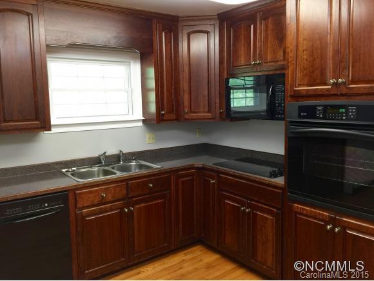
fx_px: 314
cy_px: 140
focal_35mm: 29
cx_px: 187
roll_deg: -0.4
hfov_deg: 61.6
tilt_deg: -5.8
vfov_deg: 48.3
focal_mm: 4.15
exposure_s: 1/15
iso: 32
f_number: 2.2
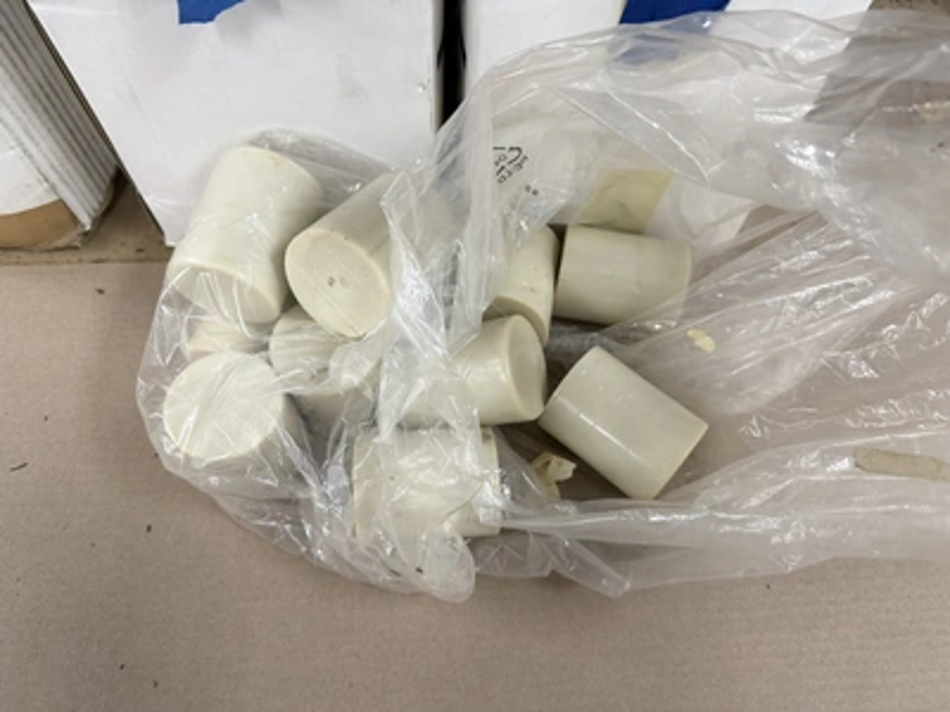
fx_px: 659
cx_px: 475
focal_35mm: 24
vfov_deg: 56.8
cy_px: 356
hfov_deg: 71.6
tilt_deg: -62.9
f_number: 1.78
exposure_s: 1/120
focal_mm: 6.76
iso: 200
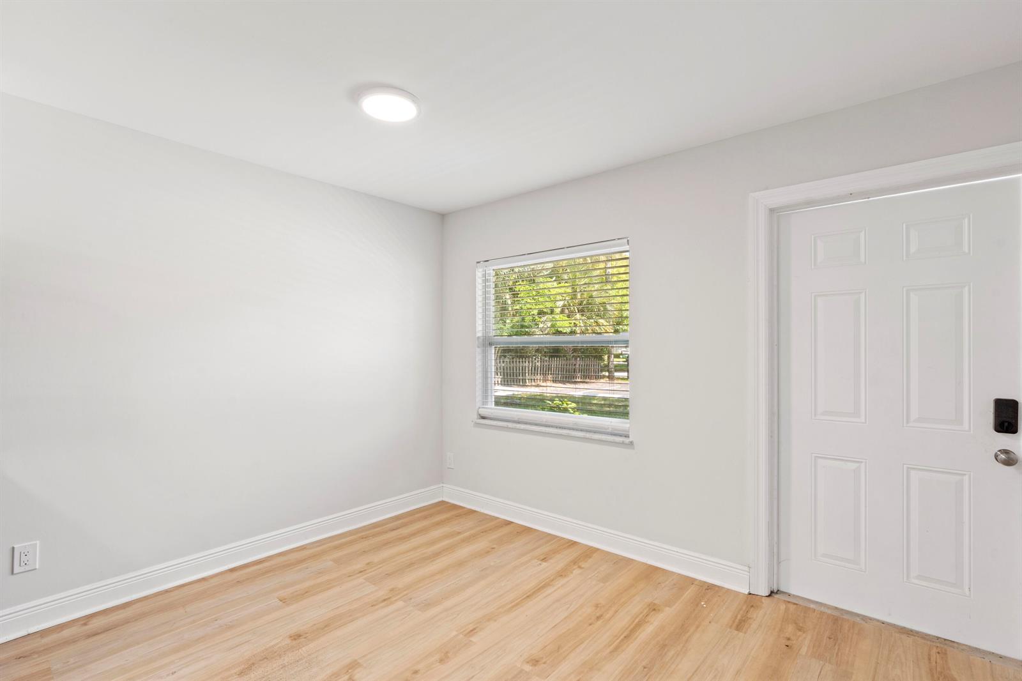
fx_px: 454
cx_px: 511
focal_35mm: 16
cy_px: 340
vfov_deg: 73.7
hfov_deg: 96.7
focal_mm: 16
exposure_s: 1/3
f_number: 9
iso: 800
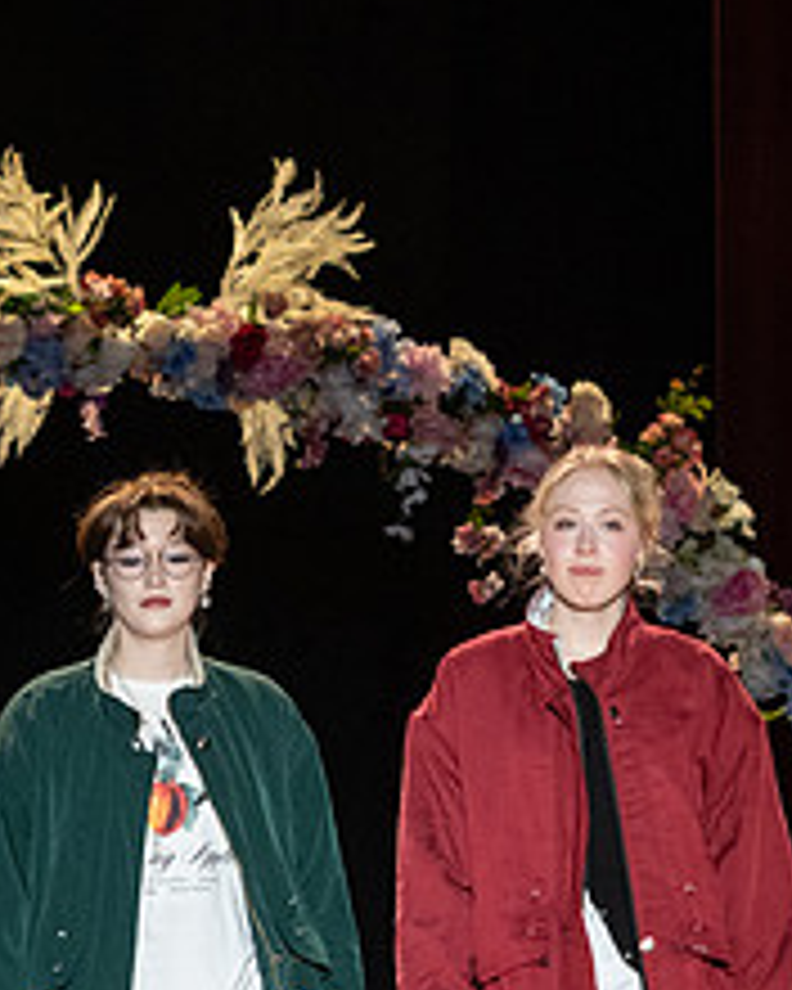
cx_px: 343
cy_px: 558
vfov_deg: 4.6
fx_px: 12394
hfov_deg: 3.7
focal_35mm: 423
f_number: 2.8
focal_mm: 112
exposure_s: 1/1000
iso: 800
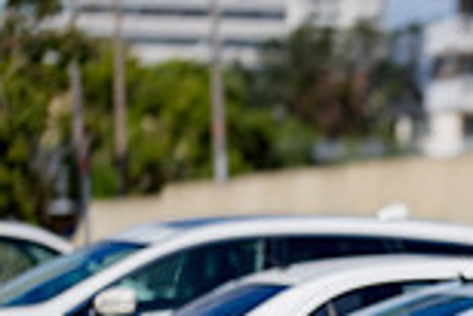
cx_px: 854
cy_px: 554
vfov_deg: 4.1
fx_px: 4353
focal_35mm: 331
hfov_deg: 6.1
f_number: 2
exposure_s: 1/12800
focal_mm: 88
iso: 200
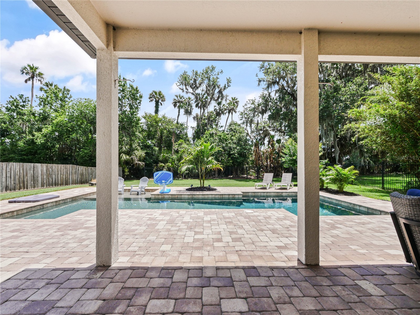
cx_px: 210
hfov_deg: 102.1
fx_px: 170
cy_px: 158
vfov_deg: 85.7
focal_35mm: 14
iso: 200
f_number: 7.1
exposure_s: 1/400
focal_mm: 7
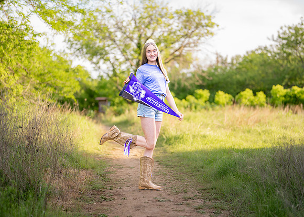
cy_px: 113
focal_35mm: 61
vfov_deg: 23.3
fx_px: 525
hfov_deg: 32.3
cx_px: 155
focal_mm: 50
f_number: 1.2
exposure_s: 1/1250
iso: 200
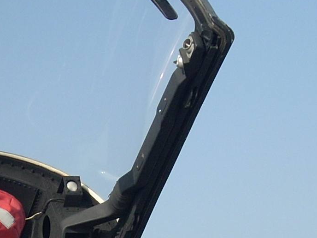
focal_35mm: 242
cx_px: 87
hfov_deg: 8.2
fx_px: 2216
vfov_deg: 6.1
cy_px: 341
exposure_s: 1/185
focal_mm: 10.7
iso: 64
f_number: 7.6
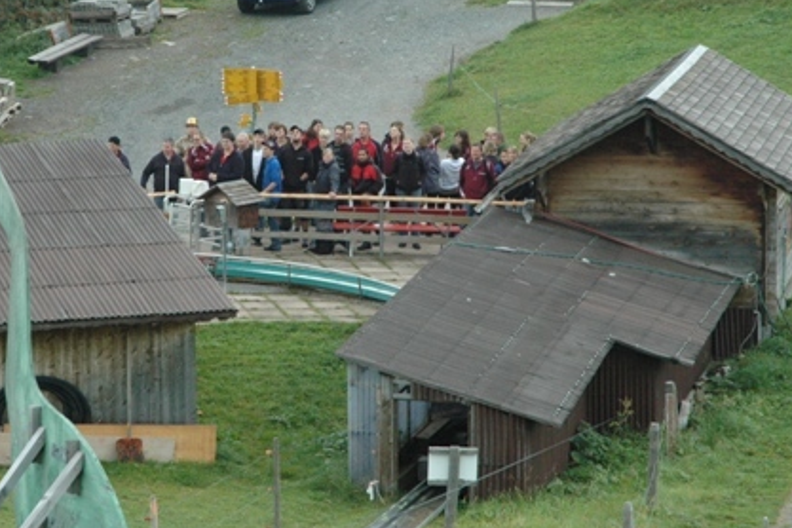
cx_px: 308
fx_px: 3542
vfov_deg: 8.5
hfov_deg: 12.8
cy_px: 146
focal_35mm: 161
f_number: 8
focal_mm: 70
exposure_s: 1/250
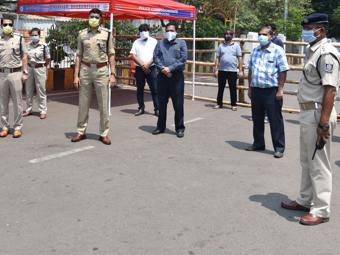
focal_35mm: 43
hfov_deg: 43.1
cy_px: 60
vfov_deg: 32.9
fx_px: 422
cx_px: 107
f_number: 9
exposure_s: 1/320
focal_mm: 24
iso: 200
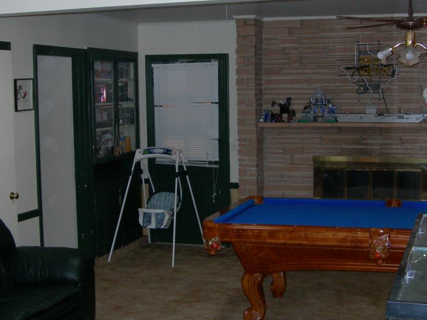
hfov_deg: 32.2
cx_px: 229
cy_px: 159
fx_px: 740
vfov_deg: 24.4
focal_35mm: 60
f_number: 2.8
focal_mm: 7.8
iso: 187
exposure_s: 1/60.1
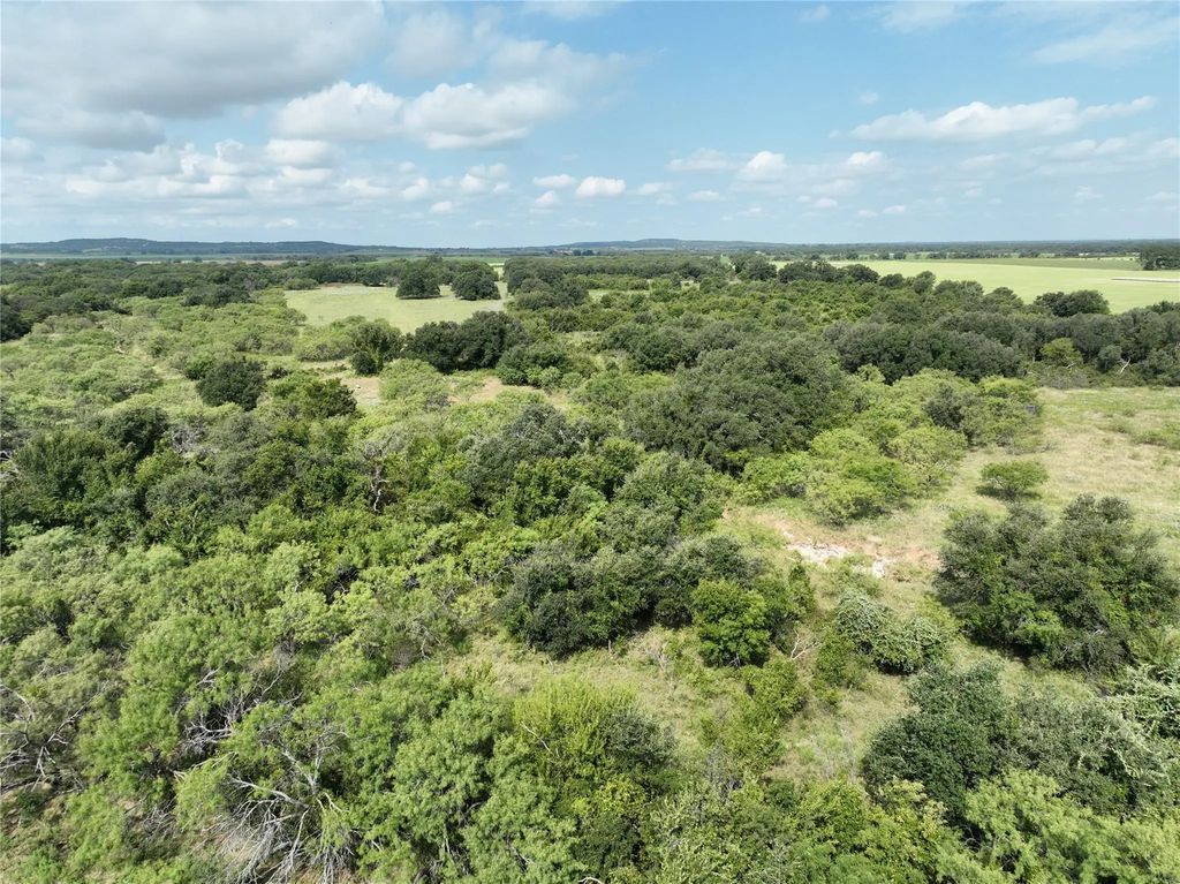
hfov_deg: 71.6
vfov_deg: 56.8
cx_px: 590
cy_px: 442
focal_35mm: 24
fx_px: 818
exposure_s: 1/1250
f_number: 2.8
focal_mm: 12.29
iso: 110
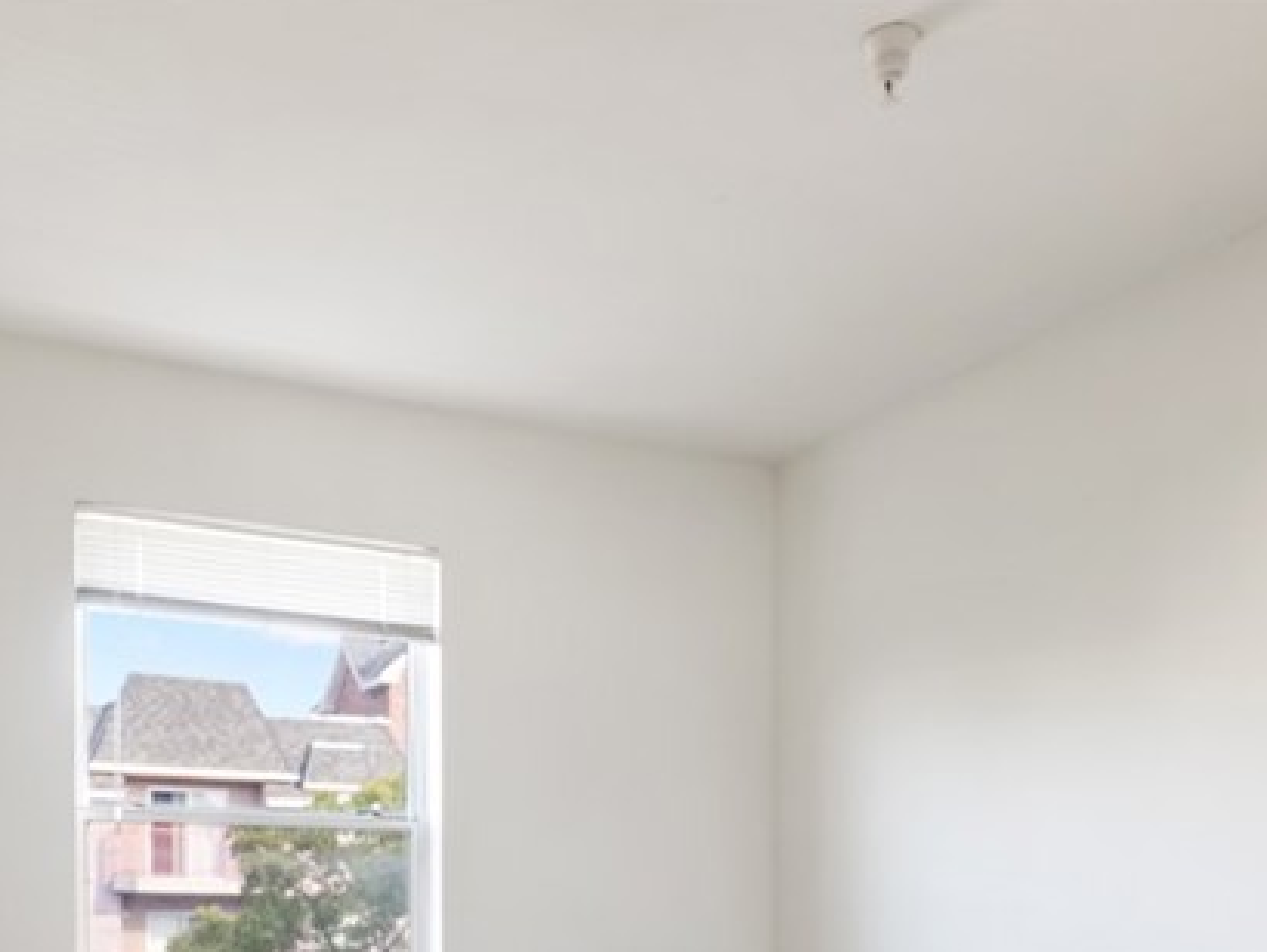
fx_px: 1318
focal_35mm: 36
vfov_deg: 34.5
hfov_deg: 50.5
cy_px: 1037
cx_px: 439
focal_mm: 10
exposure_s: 1/4
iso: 250
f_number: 8
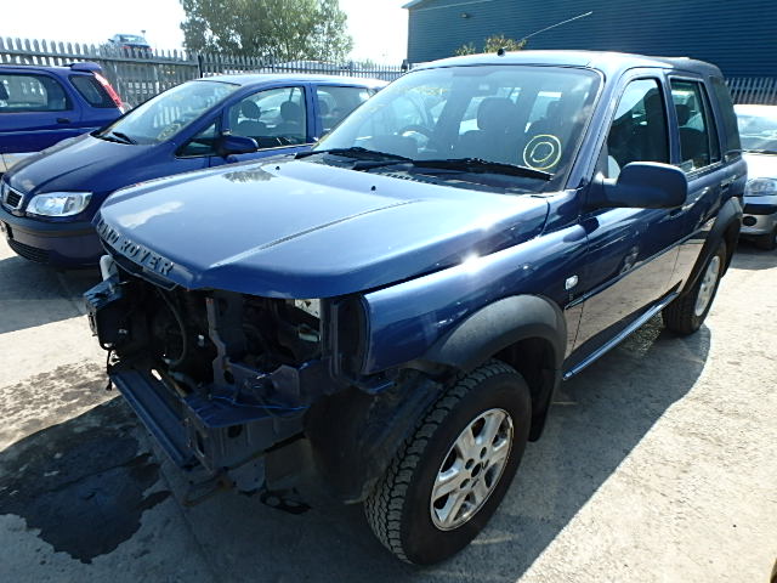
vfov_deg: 63.4
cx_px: 388
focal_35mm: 21
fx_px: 471
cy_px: 292
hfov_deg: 79.0
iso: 125
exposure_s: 1/500
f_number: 3.5
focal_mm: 3.7
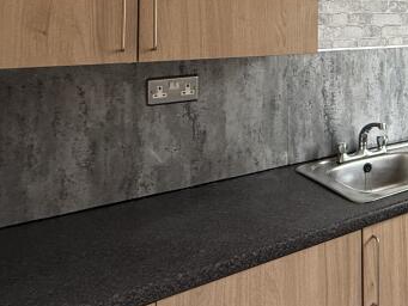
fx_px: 495
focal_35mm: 42
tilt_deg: +1.2
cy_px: 8
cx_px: 458
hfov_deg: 37.0
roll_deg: -0.3
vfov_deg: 32.0
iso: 250
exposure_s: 1/99
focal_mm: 2.22
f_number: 2.2
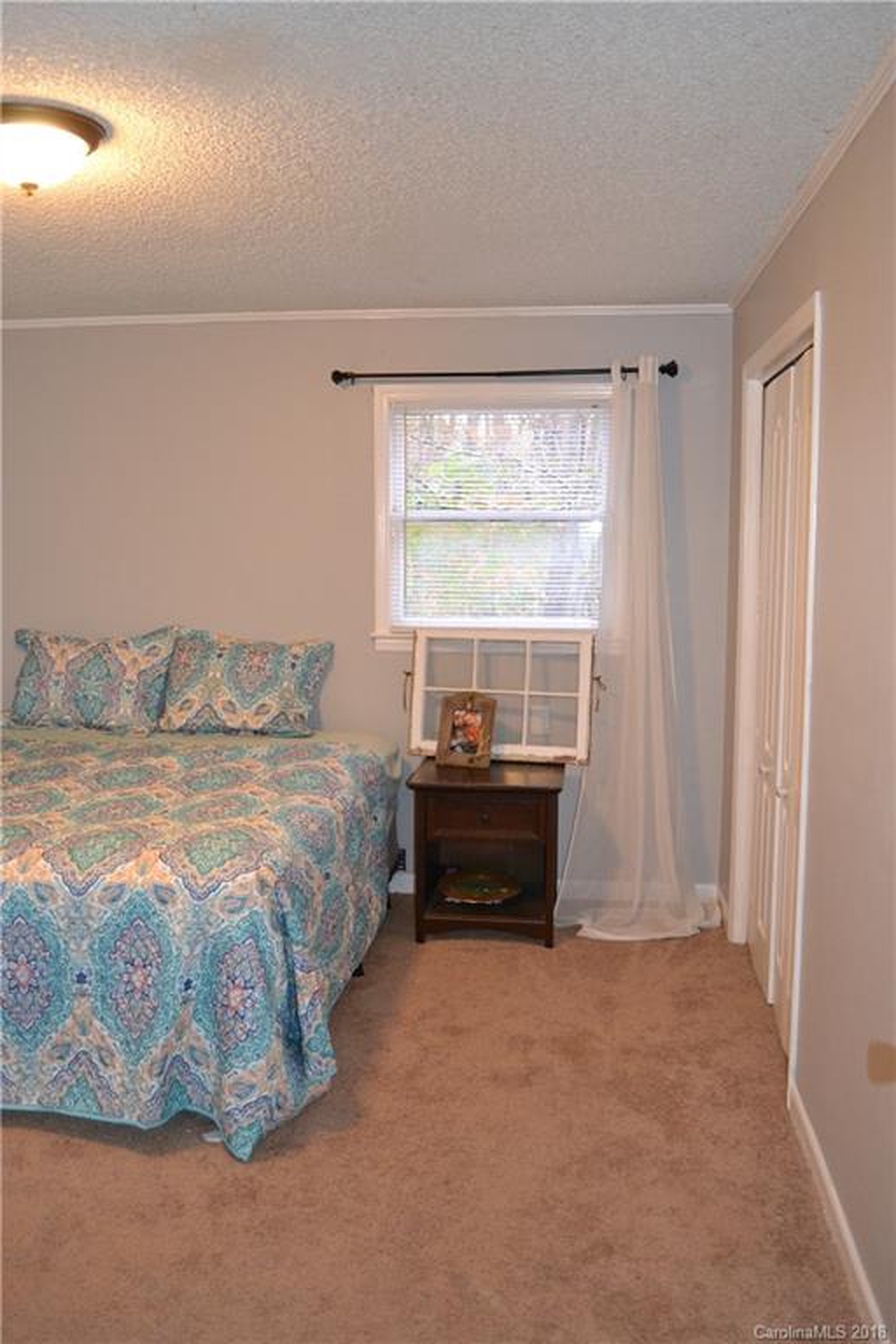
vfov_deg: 61.9
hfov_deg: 43.6
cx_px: 448
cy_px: 672
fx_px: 1120
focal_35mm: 30
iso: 2200
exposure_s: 1/60
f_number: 3.8
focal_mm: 20
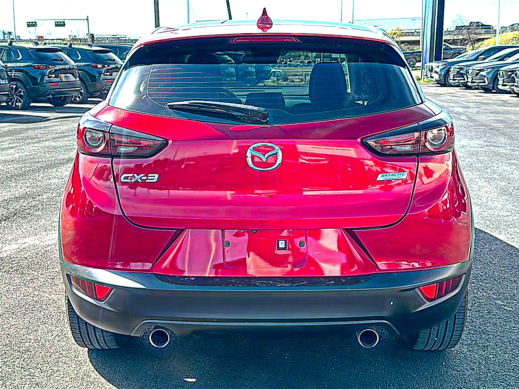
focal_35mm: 37
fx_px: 555
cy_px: 194
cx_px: 260
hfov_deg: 50.1
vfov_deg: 38.7
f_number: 1.78
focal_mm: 6.86
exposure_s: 1/1110
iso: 80
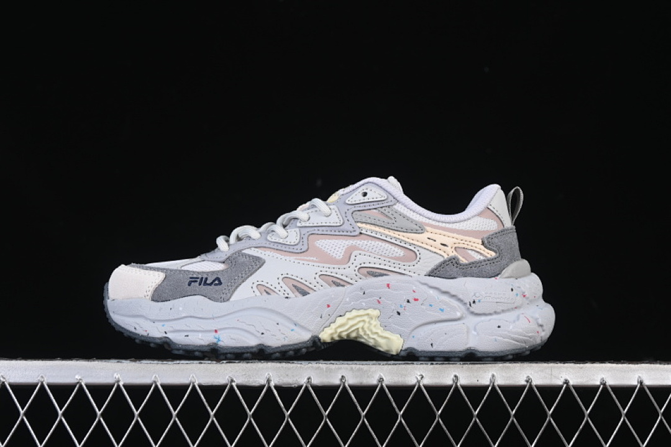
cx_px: 336
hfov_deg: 27.0
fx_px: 1398
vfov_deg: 18.2
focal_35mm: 75
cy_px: 224
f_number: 7.1
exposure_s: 1/60
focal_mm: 50
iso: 160
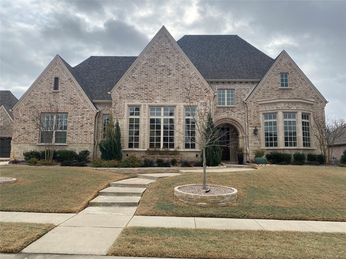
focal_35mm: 26
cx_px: 173
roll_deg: -0.7
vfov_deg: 53.1
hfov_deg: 67.3
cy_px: 130
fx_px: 260
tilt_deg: +6.6
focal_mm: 4.25
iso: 32
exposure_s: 1/2410
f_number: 1.8
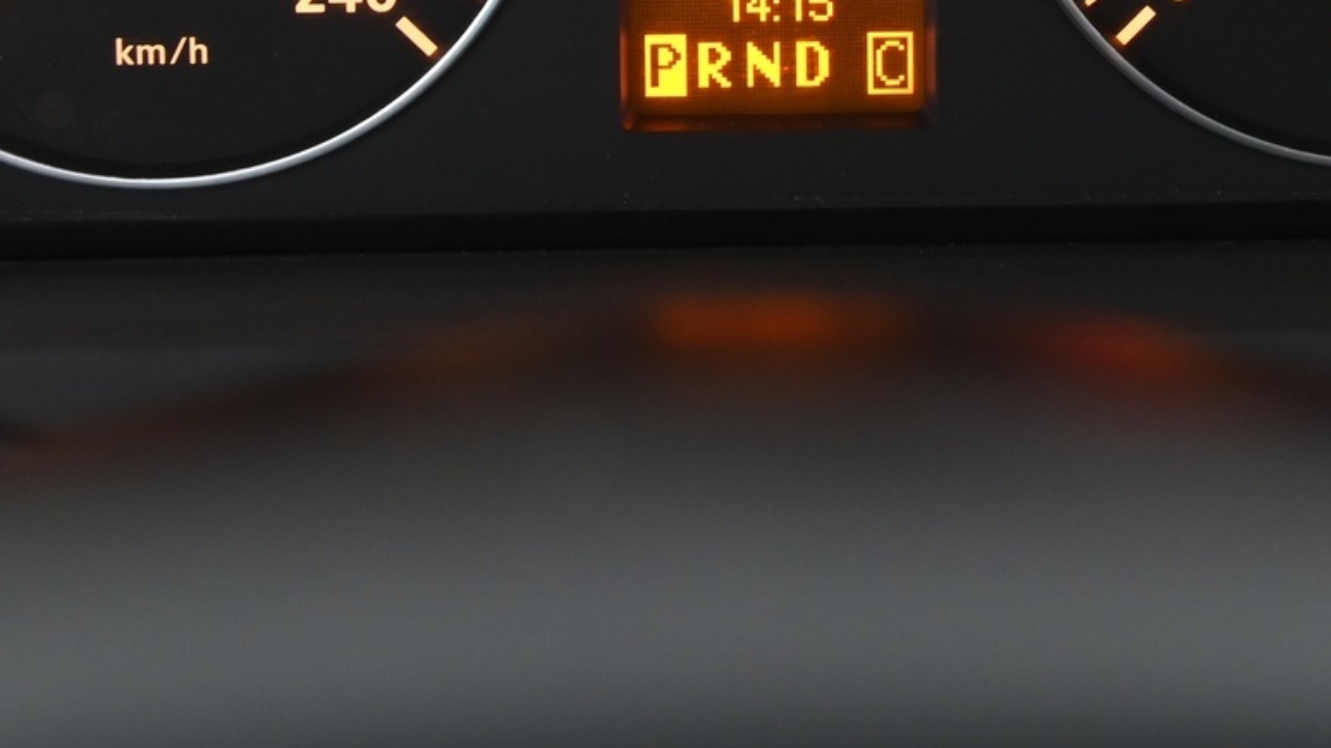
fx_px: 3564
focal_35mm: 101
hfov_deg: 21.1
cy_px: -143
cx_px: 736
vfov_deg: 11.7
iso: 2000
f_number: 4
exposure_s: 1/15
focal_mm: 46
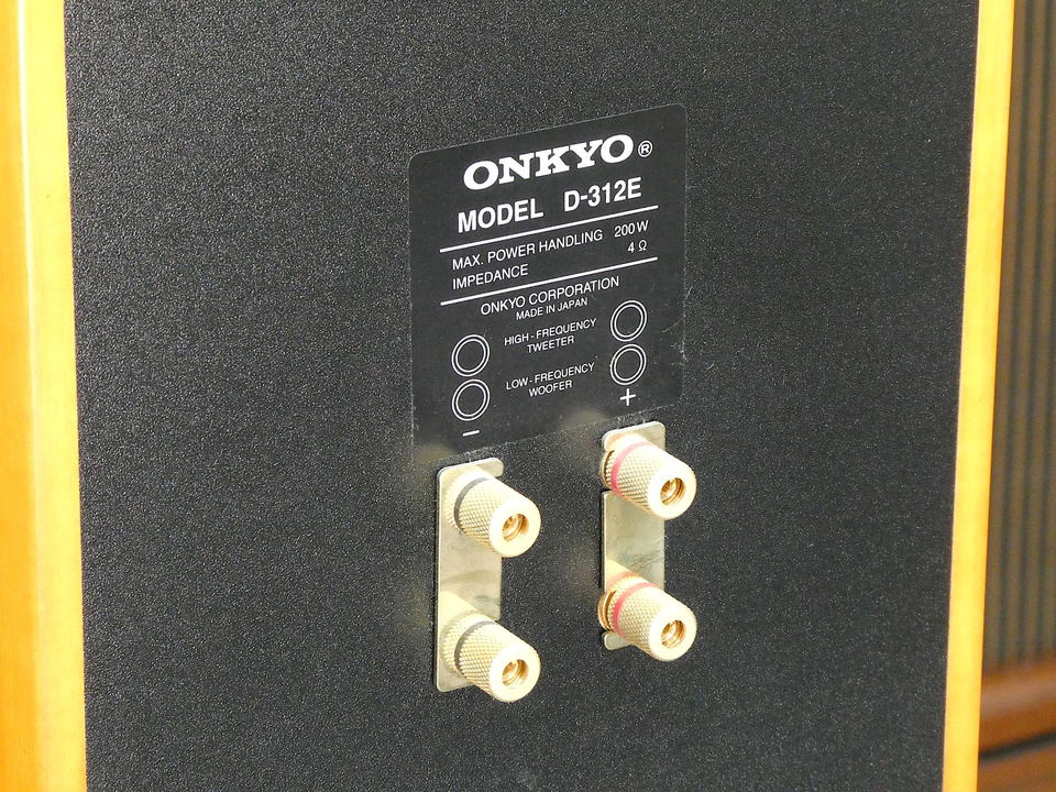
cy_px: 396
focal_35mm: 135
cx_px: 528
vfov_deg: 11.0
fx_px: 4118
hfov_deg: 14.6
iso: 1600
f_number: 5.3
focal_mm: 24.2
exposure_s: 1/40
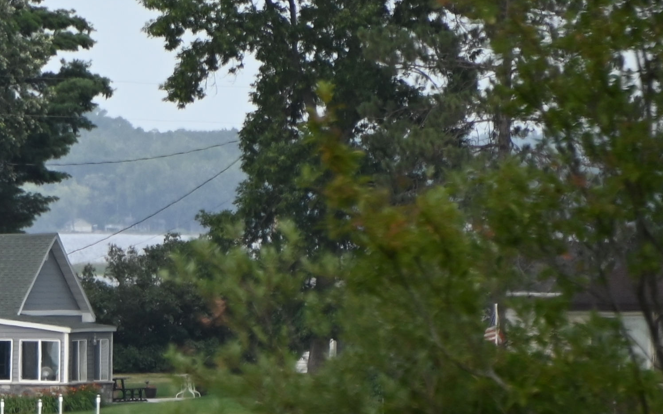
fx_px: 22280
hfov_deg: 1.7
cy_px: 703
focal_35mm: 1233
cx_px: -343
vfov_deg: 1.1
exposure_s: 1/500
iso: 280
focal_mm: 300
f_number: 5.6
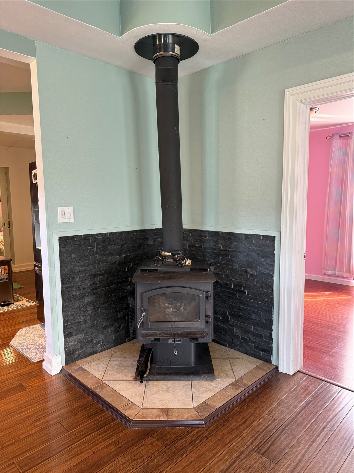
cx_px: 177
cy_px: 236
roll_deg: -0.7
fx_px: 327
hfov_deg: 56.8
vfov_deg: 71.6
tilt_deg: -6.9
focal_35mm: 24
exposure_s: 1/60
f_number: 1.78
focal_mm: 6.76
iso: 160
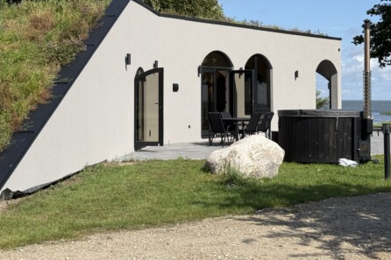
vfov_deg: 19.3
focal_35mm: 70
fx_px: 760
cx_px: 169
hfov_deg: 28.8
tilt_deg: +2.2
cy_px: 70
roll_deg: +0.0
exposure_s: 1/5587
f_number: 1.78
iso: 64
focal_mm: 6.76
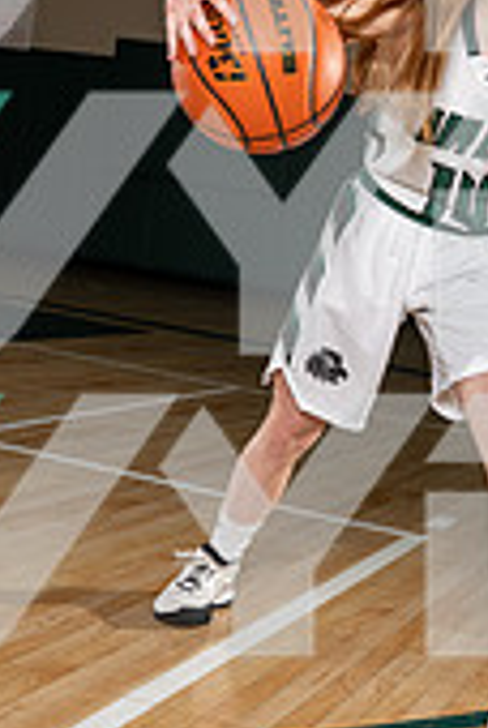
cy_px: 227
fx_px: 1336
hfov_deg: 20.5
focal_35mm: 66
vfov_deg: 30.2
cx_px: 385
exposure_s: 1/250
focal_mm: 25
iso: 320
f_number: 7.1
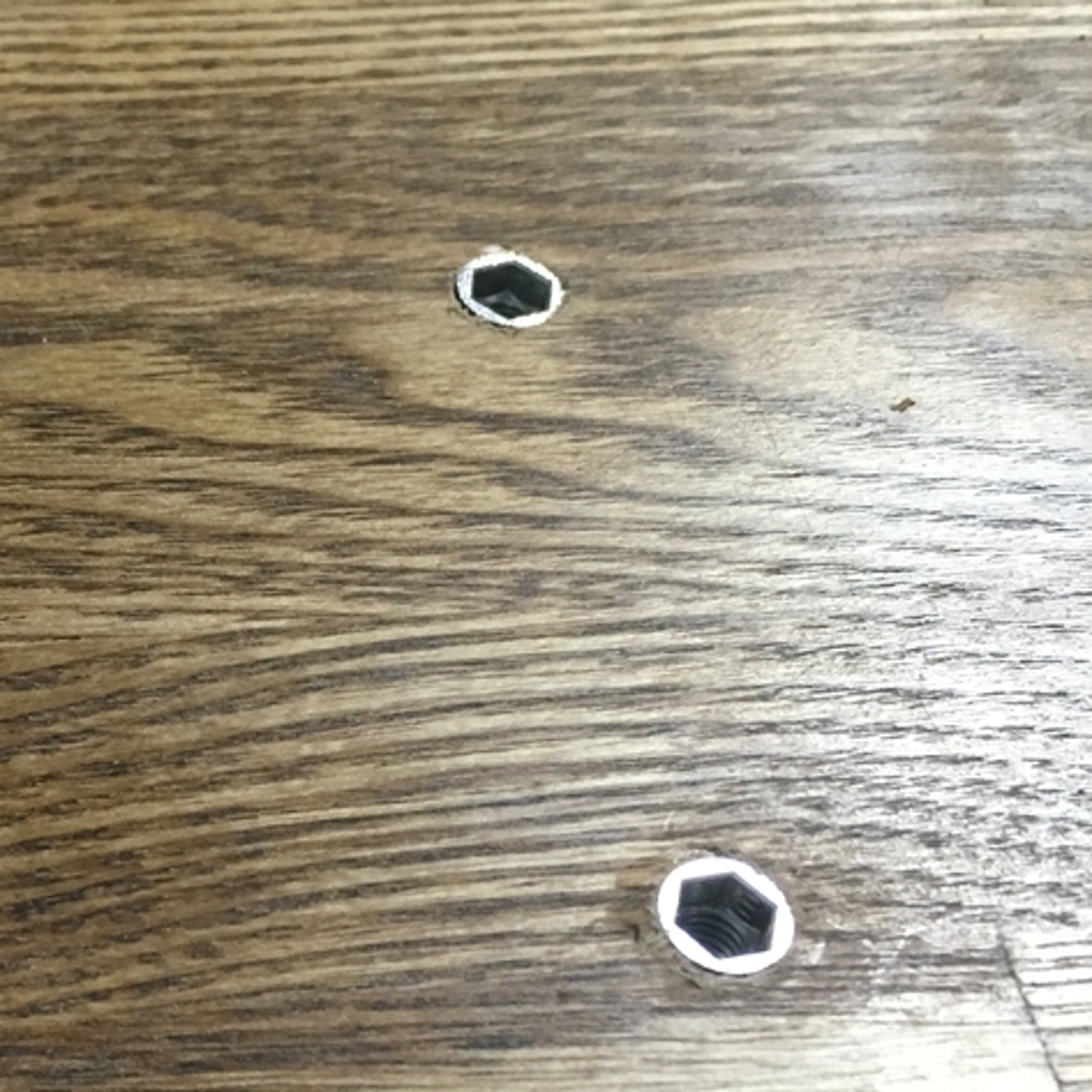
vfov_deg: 26.3
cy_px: 730
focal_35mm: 65
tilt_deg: -50.5
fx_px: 2320
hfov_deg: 25.9
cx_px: 185
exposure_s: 1/30
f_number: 2.2
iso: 125
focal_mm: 4.15
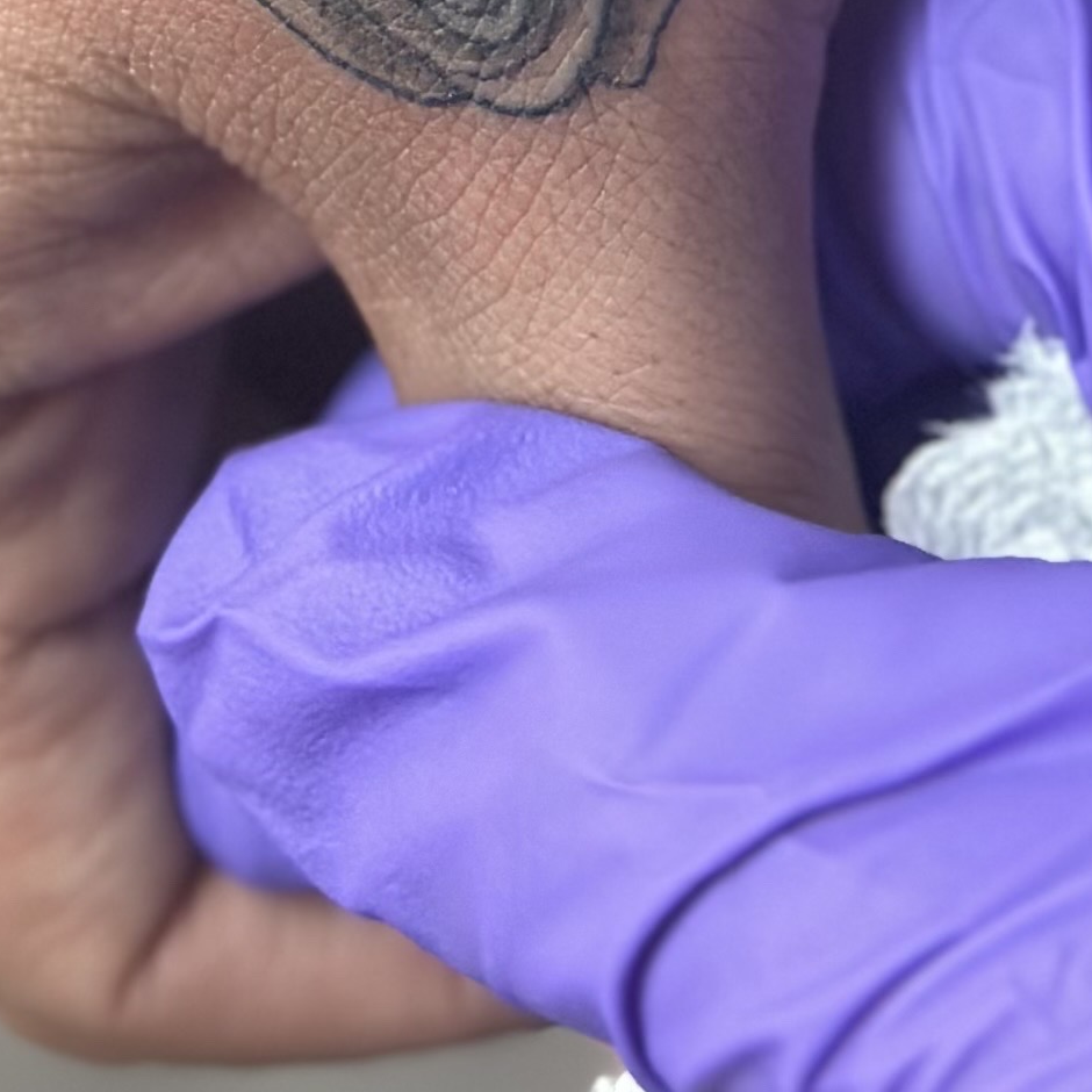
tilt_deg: -74.5
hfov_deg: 9.6
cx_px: 559
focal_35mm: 182
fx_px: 6496
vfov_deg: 9.0
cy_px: -1120
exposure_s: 1/60
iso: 320
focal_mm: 6.86
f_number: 1.78
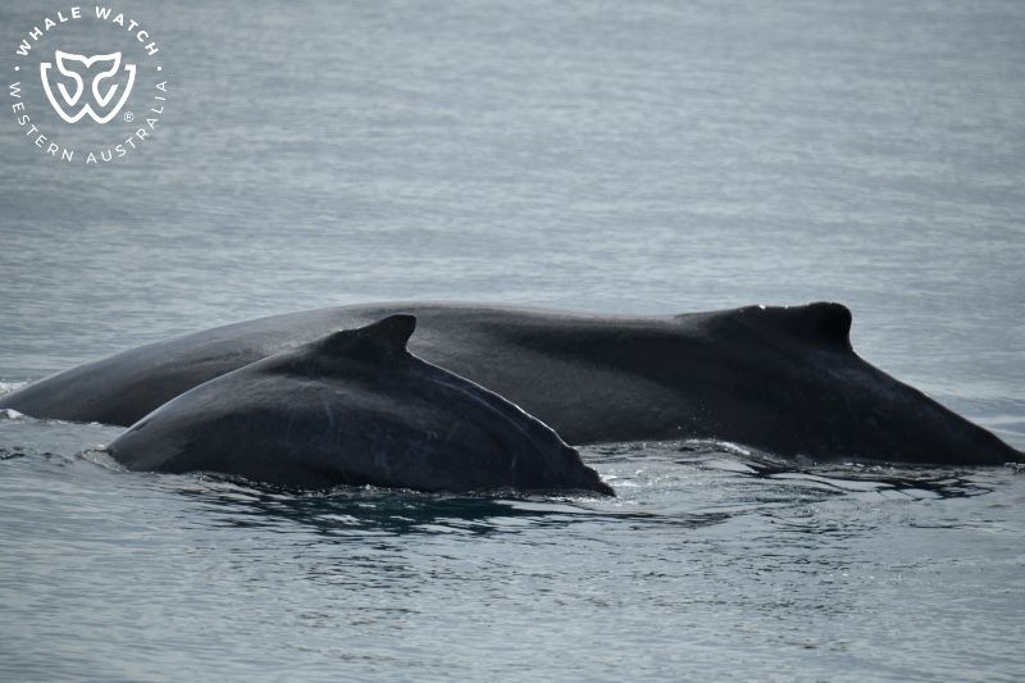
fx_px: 13663
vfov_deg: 2.9
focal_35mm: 480
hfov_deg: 4.3
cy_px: 342
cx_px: 512
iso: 1000
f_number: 6.3
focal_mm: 480
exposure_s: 1/8000
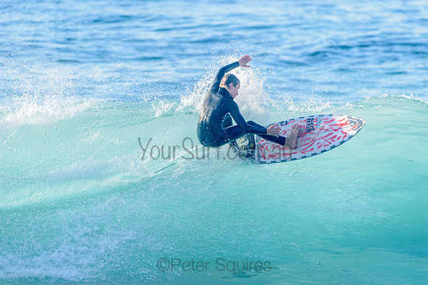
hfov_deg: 4.1
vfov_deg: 2.8
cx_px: 214
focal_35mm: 500
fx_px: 5946
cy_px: 142
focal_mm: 500
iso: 500
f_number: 5.6
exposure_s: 1/2000
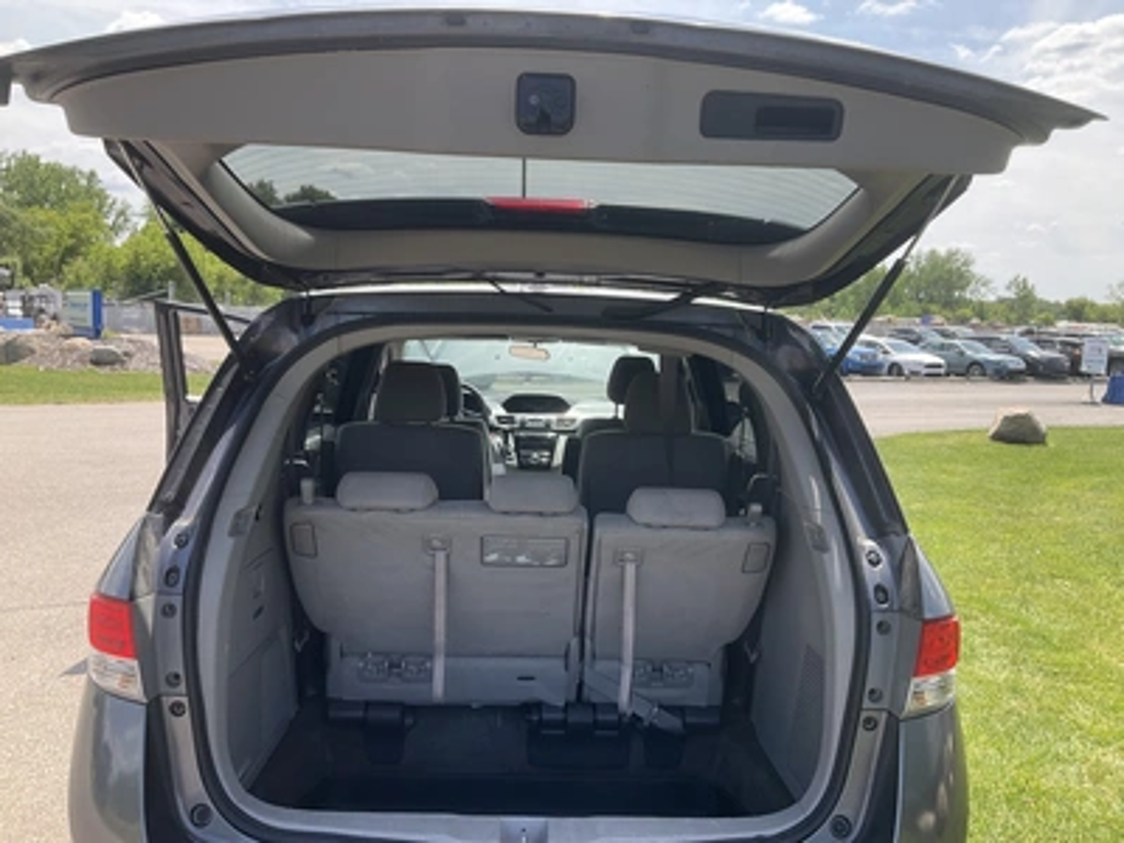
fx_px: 942
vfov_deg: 48.2
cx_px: 562
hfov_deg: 61.7
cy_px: 422
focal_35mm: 29
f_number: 1.8
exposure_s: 1/556
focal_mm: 3
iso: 25
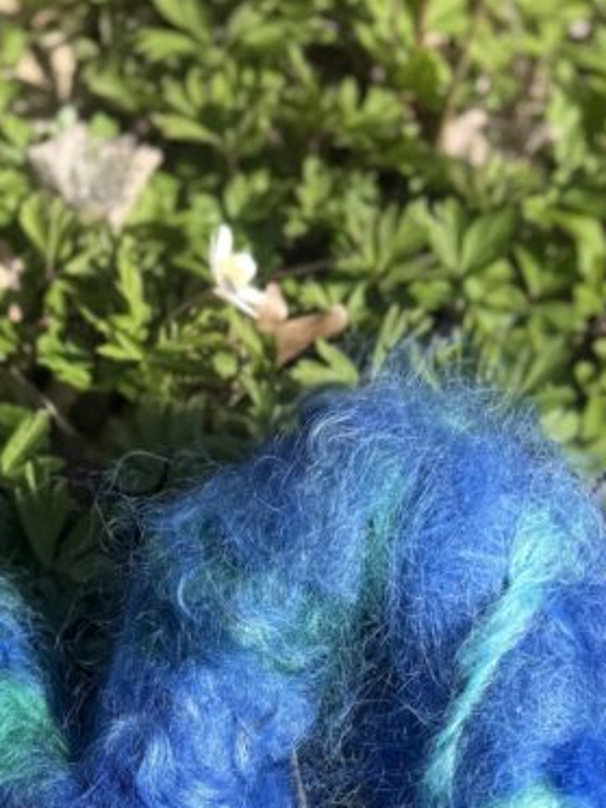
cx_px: 185
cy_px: 962
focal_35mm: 66
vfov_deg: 26.3
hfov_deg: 22.1
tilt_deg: -75.4
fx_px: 1541
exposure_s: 1/1770
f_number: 1.78
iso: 80
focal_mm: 6.76
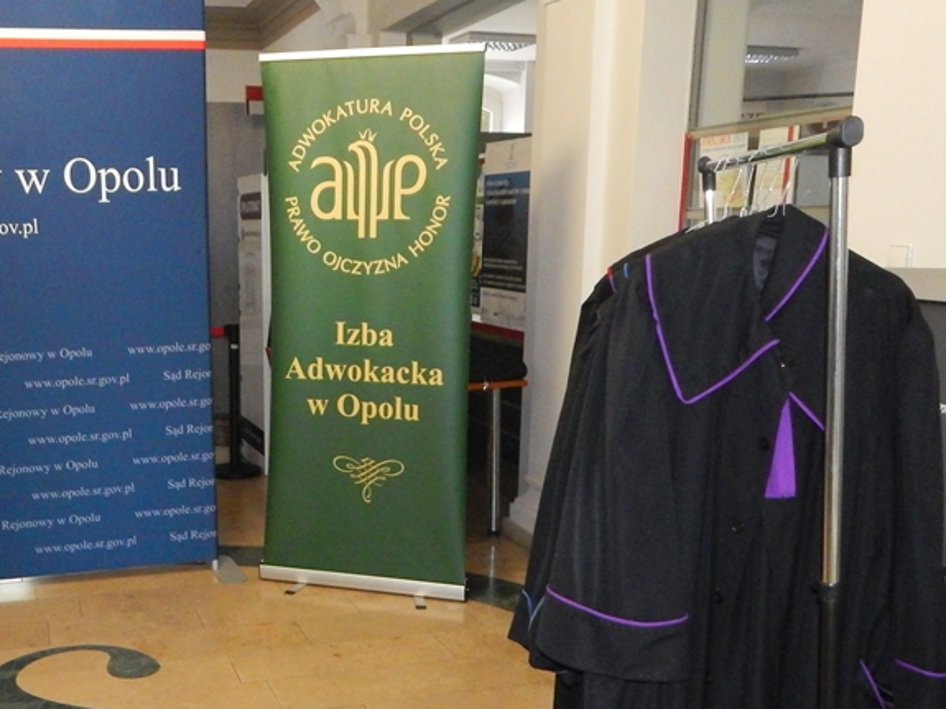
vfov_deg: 35.7
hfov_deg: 46.0
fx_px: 1093
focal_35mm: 40
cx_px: 308
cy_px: 461
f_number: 3
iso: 800
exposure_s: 1/50
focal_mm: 4
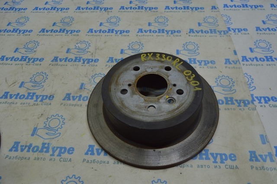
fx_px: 207
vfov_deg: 47.8
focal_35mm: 27
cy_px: 92
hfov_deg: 67.4
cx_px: 138
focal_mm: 18
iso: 400
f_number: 7.1
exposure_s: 1/50
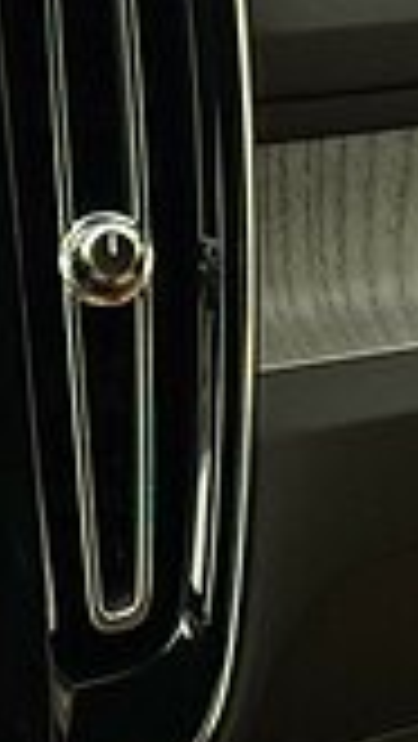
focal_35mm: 174
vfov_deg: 12.4
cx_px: -436
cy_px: 292
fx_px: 3423
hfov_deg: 6.7
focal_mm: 6.76
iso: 64
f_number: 1.78
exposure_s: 1/170
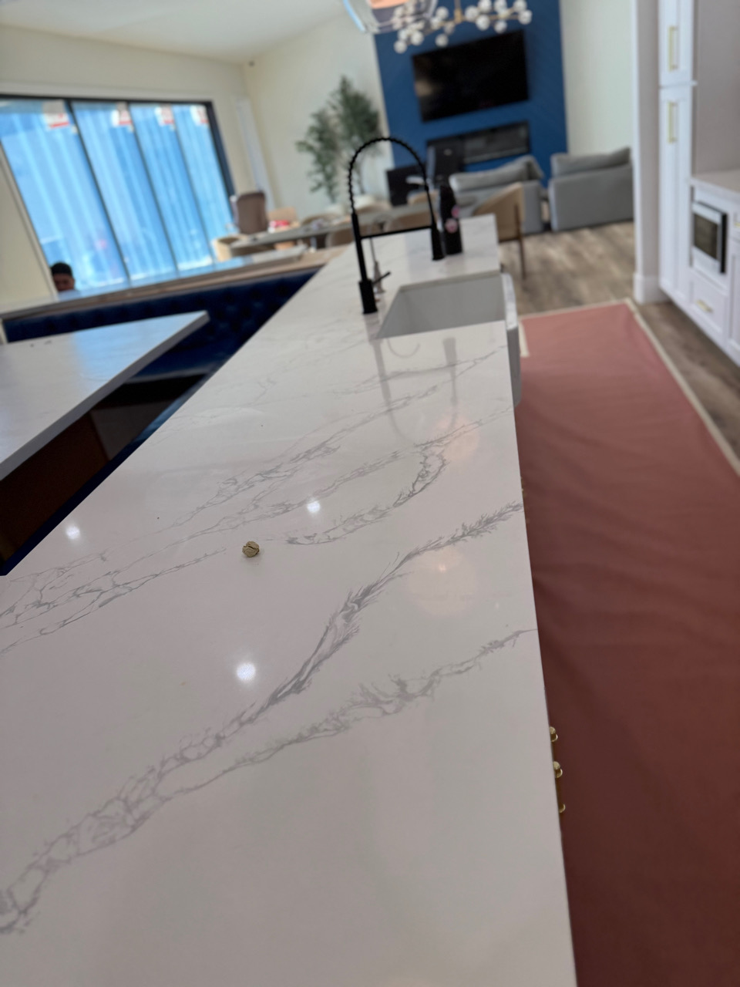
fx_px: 684
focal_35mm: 24
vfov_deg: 71.6
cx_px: 370
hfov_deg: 56.8
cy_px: 494
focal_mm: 6.76
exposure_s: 1/186
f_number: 1.78
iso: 64
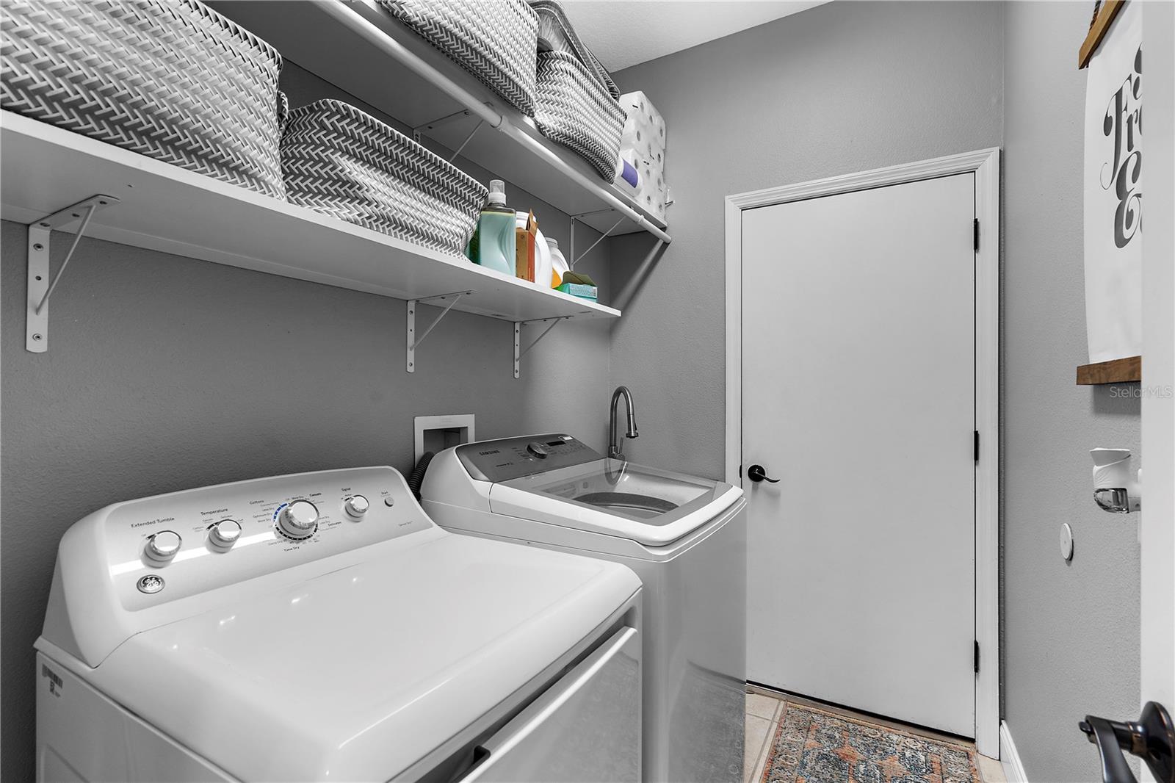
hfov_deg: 96.7
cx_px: 588
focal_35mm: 16
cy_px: 392
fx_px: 522
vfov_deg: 73.7
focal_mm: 16
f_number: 8
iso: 400
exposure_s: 1/8
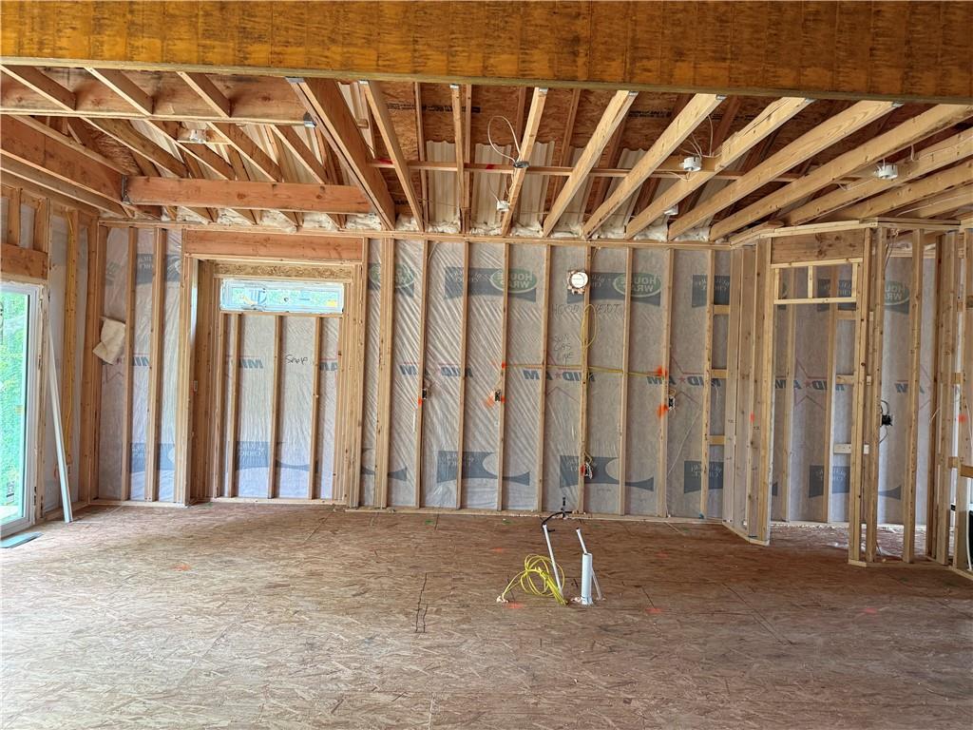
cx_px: 486
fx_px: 675
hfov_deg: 71.6
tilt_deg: +0.8
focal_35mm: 24
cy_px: 365
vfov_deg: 56.8
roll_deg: -1.4
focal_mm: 6.76
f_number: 1.78
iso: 200
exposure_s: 1/60
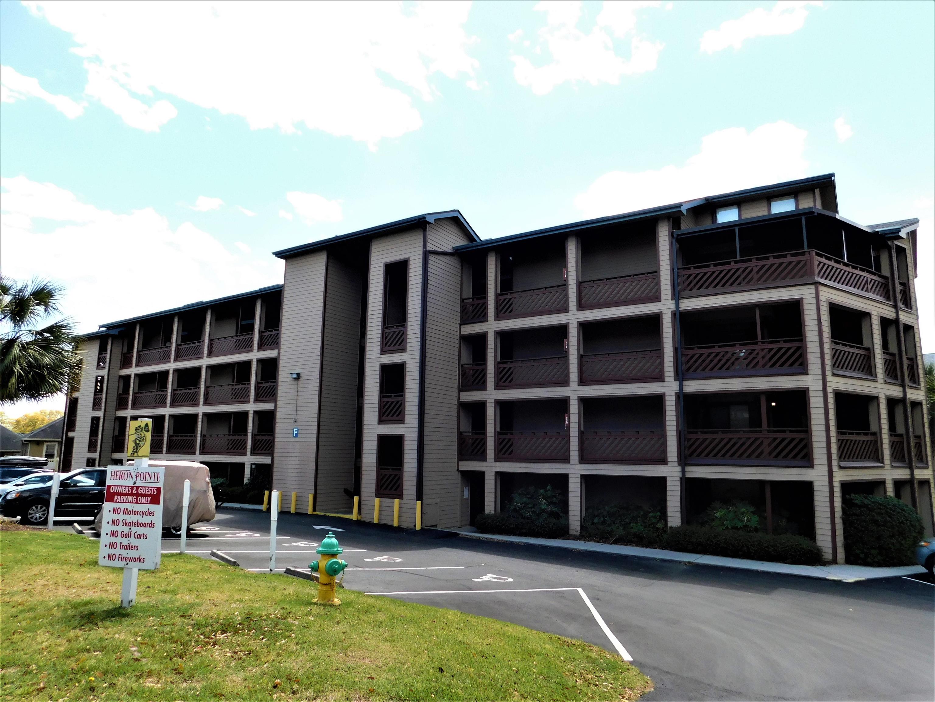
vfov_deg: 58.9
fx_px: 621
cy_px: 351
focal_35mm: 23
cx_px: 468
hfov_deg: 73.9
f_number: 3
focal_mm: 4
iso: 125
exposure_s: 1/640
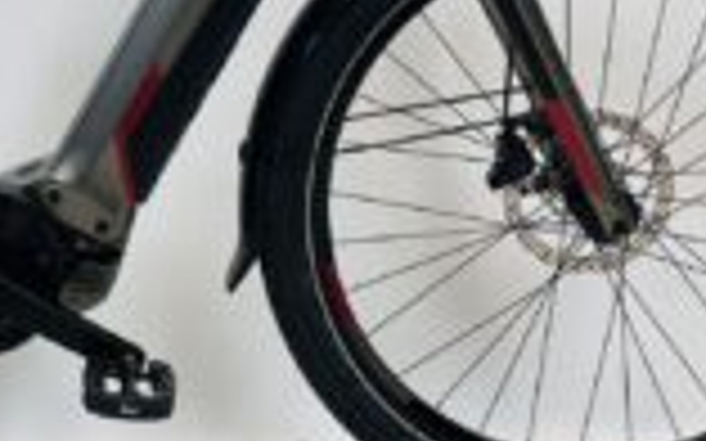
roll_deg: +0.2
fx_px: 1519
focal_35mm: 79
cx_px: 103
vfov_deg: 15.8
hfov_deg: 25.5
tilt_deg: -6.0
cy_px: -112
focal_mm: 4.25
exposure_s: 1/100
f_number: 1.8
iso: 50
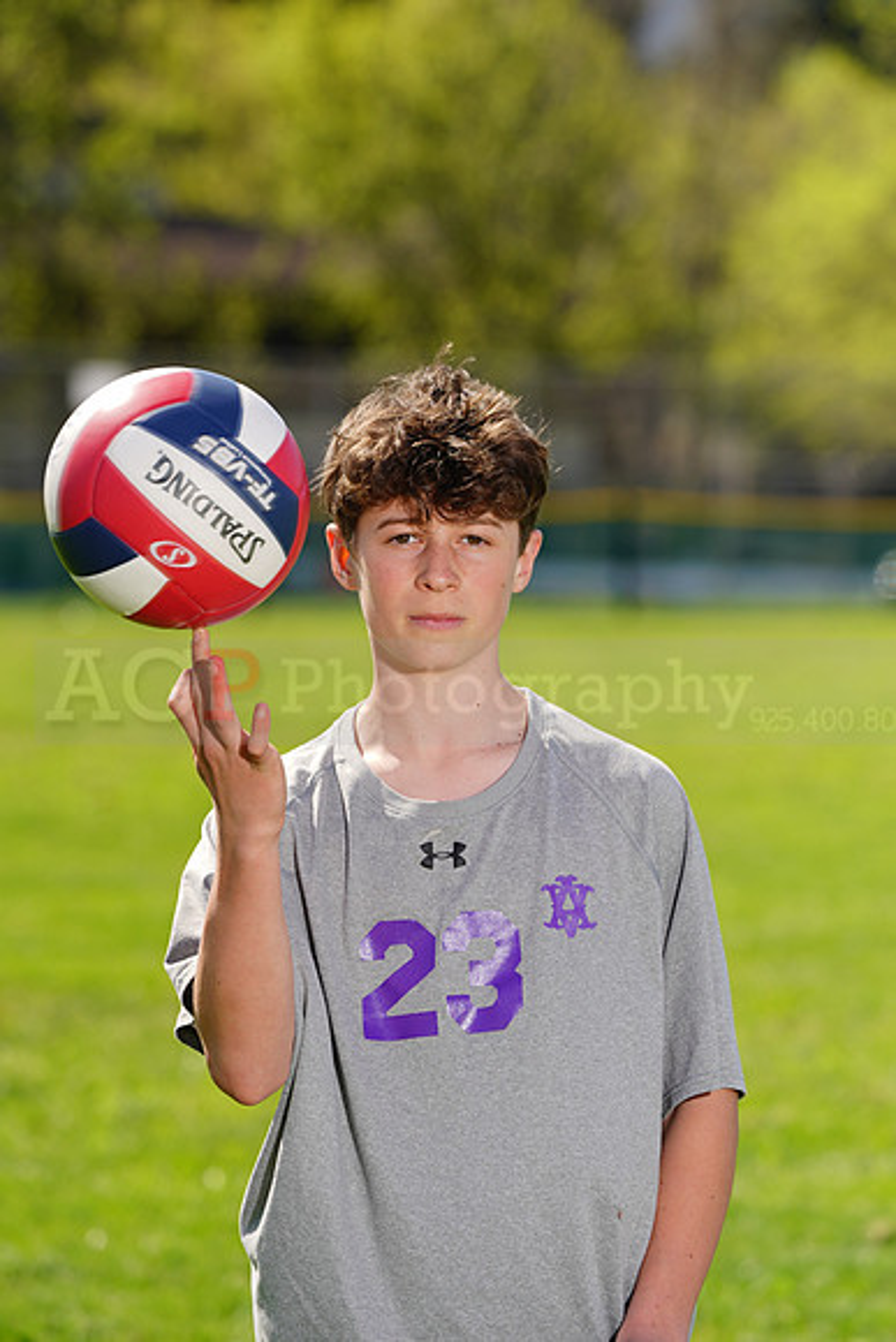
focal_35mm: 238
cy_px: 671
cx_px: 448
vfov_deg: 8.6
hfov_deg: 5.8
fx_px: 8879
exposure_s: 1/200
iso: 64
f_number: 7.1
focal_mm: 238
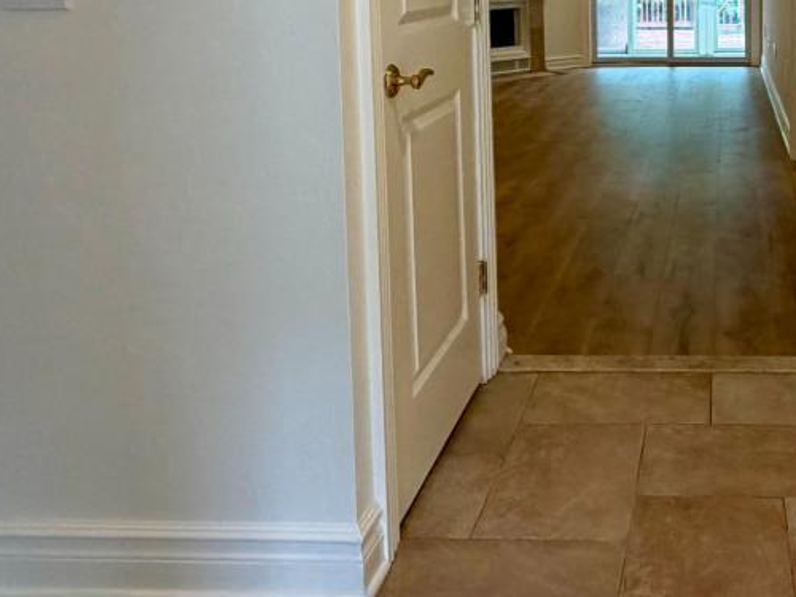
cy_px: 28
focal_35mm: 42
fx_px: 966
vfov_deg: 32.2
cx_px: 688
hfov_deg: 41.9
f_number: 2.2
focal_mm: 2.22
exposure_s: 1/120
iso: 250
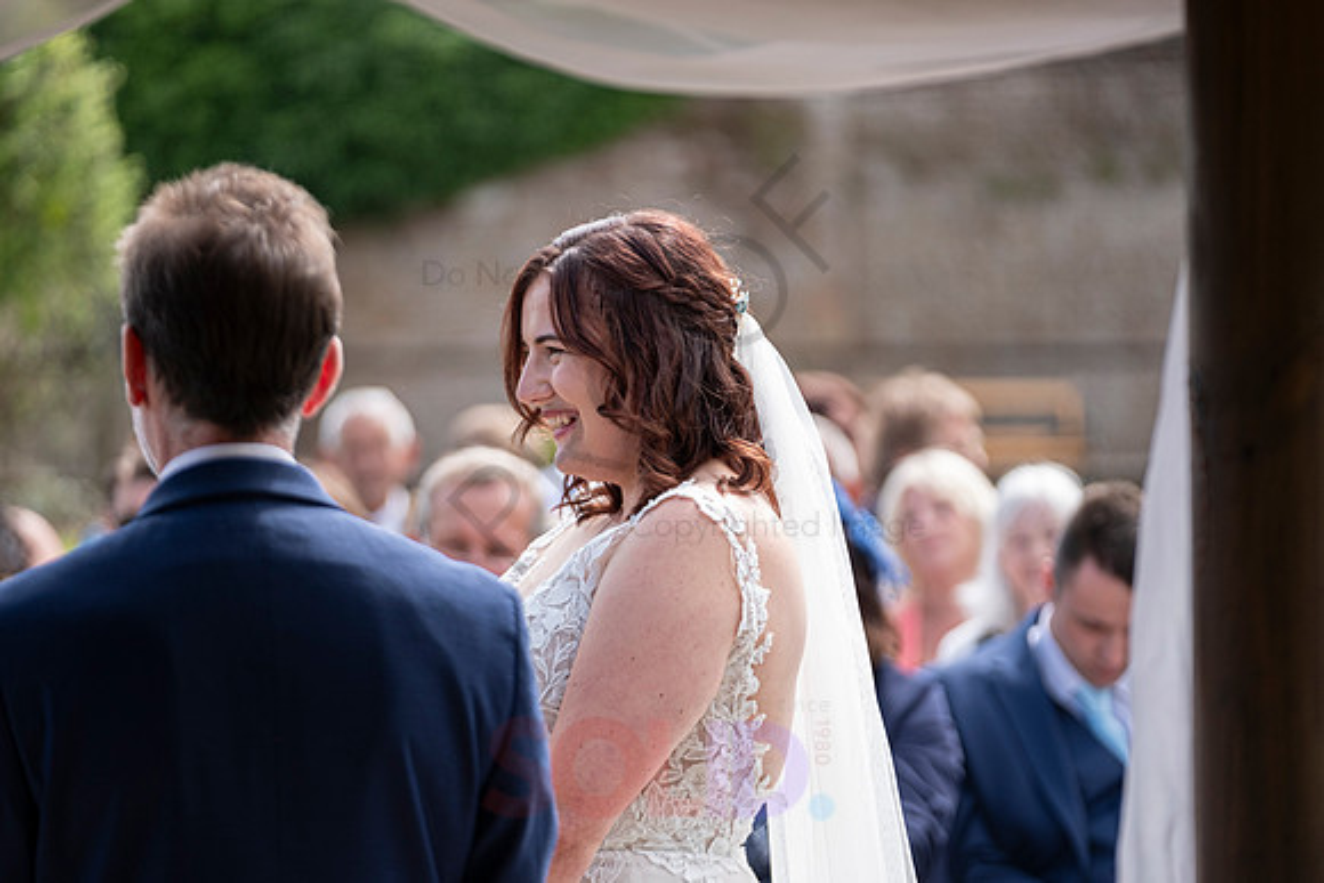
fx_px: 7725
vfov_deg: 6.5
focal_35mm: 210
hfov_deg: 9.8
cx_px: 662
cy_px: 442
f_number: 2.8
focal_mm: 140
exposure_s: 1/1000
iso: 200
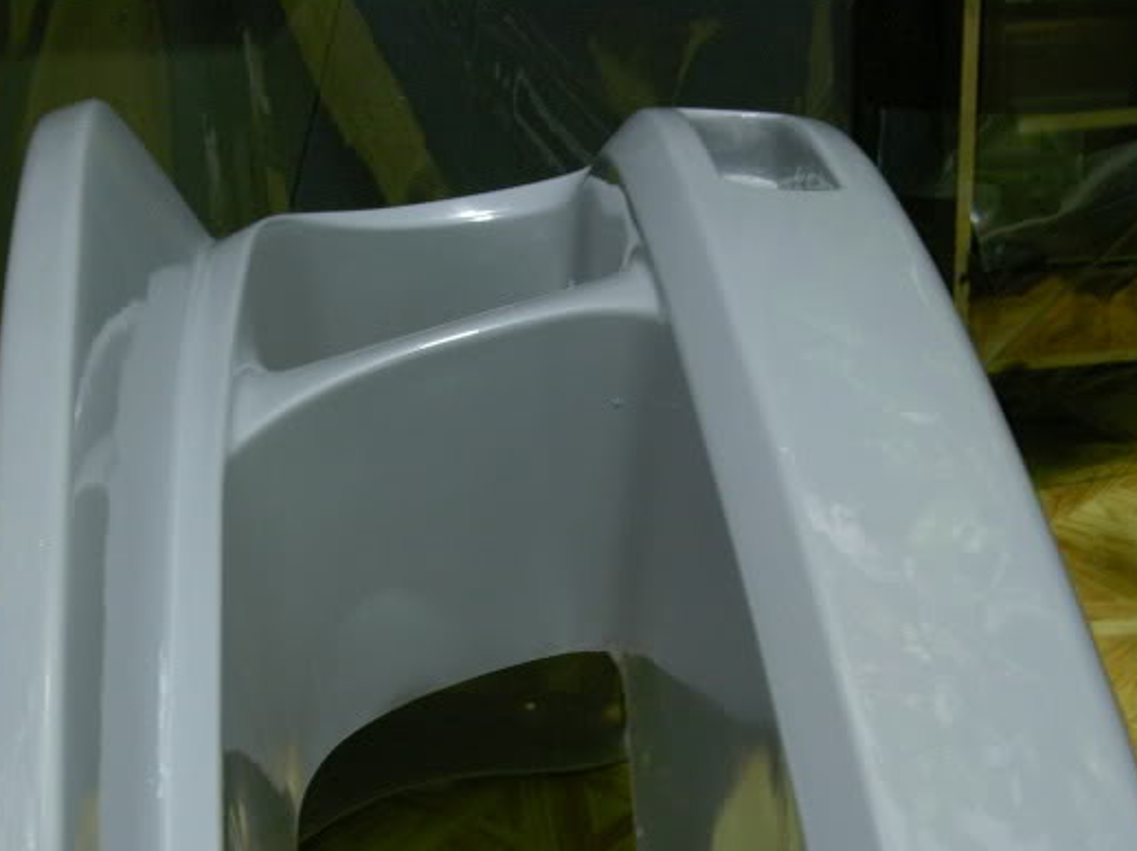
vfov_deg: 10.9
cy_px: 649
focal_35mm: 136
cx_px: 461
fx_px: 4465
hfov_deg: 14.5
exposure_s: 1.63
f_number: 7
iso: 200
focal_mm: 22.3
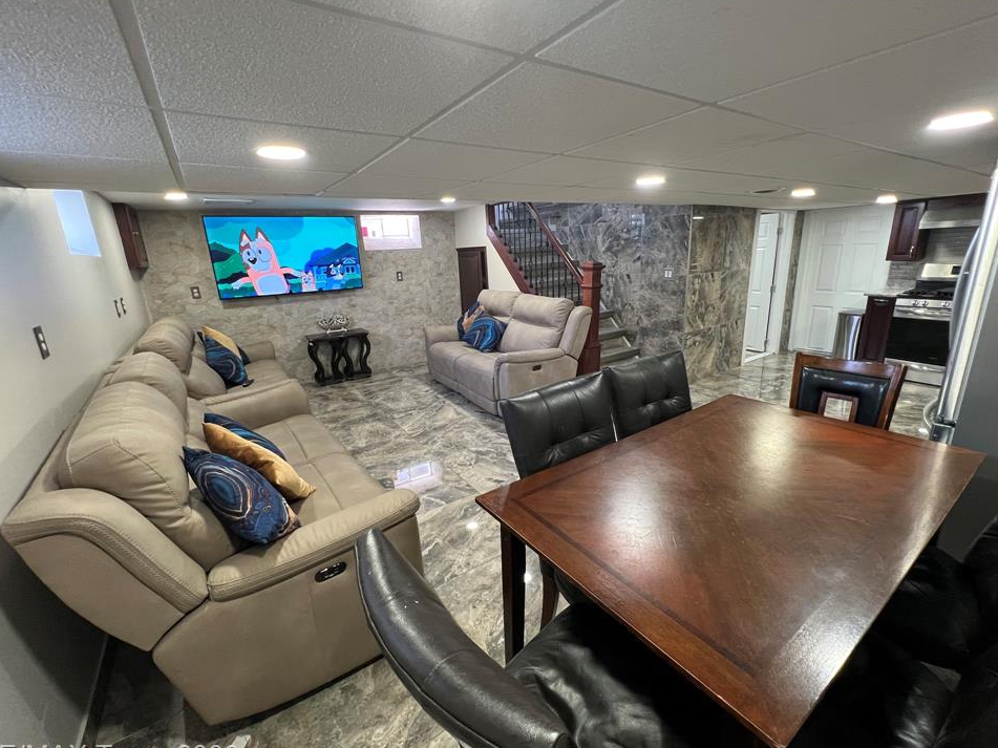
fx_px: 404
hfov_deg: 102.1
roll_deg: +1.9
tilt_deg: -16.0
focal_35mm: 14
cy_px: 373
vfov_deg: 85.7
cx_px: 509
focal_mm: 1.57
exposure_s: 1/60
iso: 200
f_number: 1.8
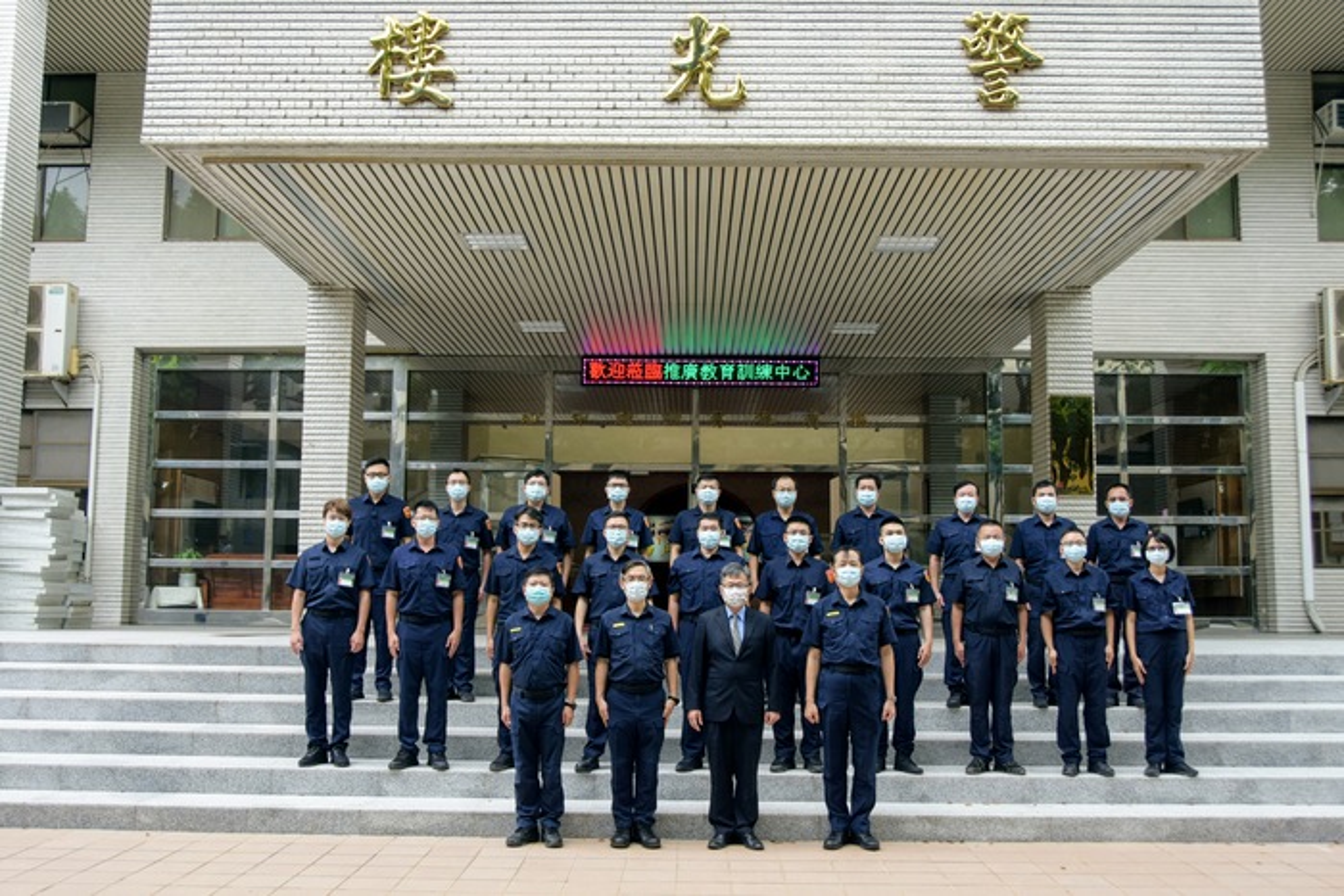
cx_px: 672
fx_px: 1344
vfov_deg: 36.9
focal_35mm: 36
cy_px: 448
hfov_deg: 53.1
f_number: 4
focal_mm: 24
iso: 280
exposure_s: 1/250
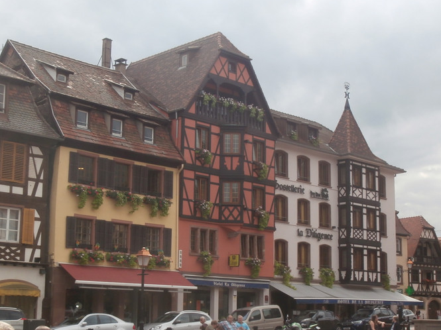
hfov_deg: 31.7
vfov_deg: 24.0
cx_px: 205
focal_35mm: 61
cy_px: 155
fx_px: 777
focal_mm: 6.67
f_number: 3.9
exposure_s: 1/500
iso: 100
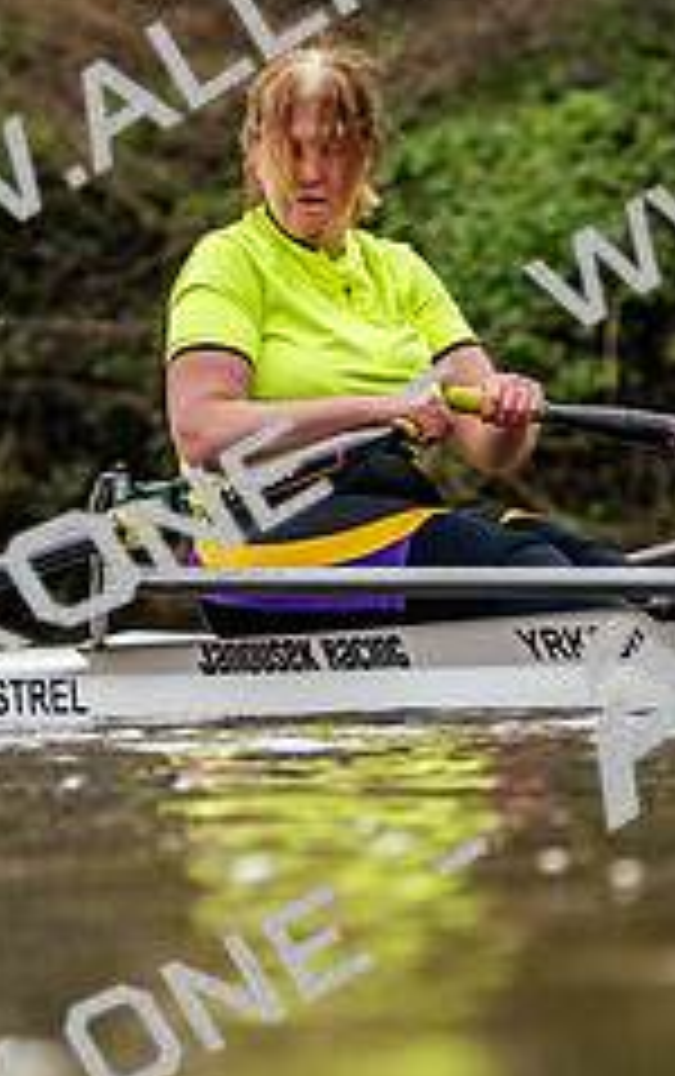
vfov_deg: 3.3
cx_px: 198
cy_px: 403
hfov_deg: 2.1
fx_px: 18634
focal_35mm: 635
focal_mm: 257
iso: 2000
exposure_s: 1/2000
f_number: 6.3
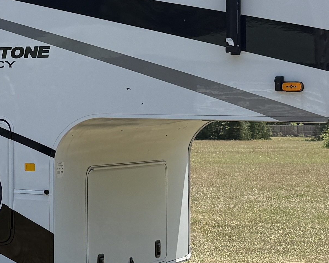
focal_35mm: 112
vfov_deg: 13.7
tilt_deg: +3.2
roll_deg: -0.5
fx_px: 1091
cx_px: -167
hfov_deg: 15.8
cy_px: 72
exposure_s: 1/3279
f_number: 1.78
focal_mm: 6.76
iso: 80
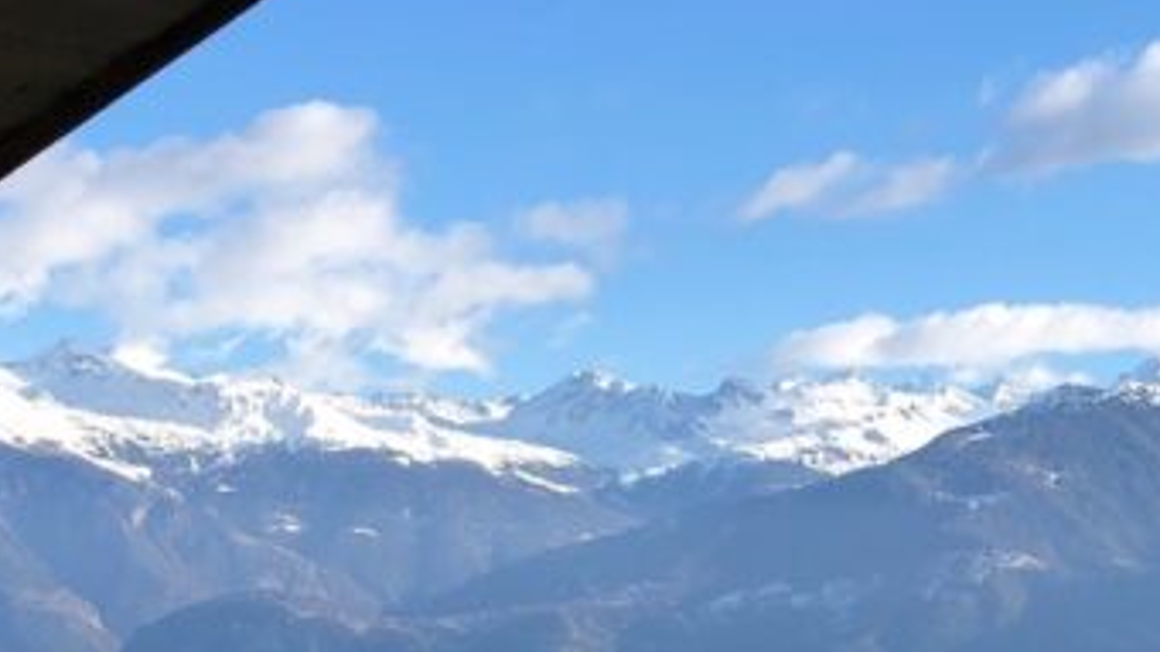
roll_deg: -0.1
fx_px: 2829
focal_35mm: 92
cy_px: 929
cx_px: 846
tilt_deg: -5.5
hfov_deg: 23.0
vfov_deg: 12.6
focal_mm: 3.99
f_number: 1.8
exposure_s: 1/1333
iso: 20
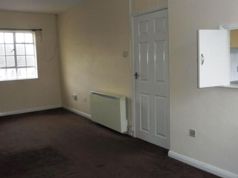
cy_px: 78
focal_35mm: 32
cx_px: 104
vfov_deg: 44.1
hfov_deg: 56.6
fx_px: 220
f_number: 3.3
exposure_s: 1/60
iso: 200
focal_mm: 4.3
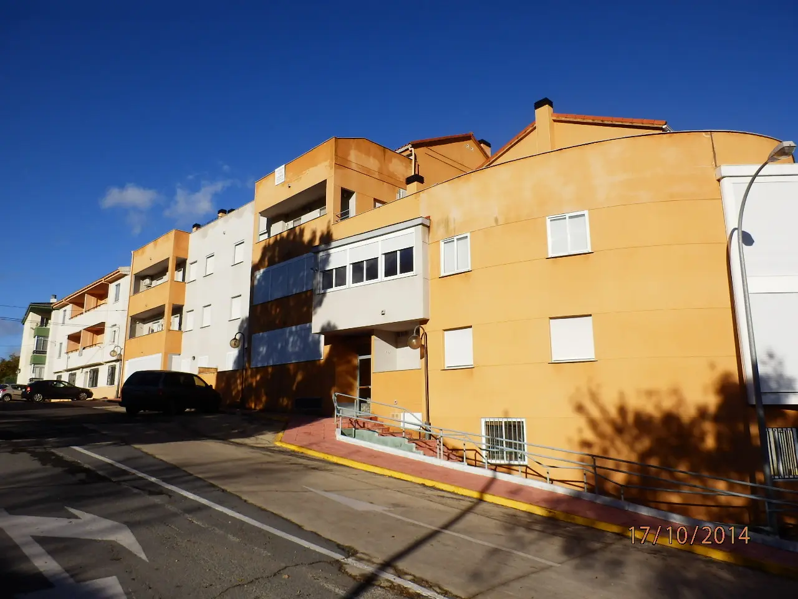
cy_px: 300
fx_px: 553
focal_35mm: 24
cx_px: 399
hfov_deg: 71.6
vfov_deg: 56.8
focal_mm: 4.2
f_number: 7.9
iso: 80
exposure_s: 1/250
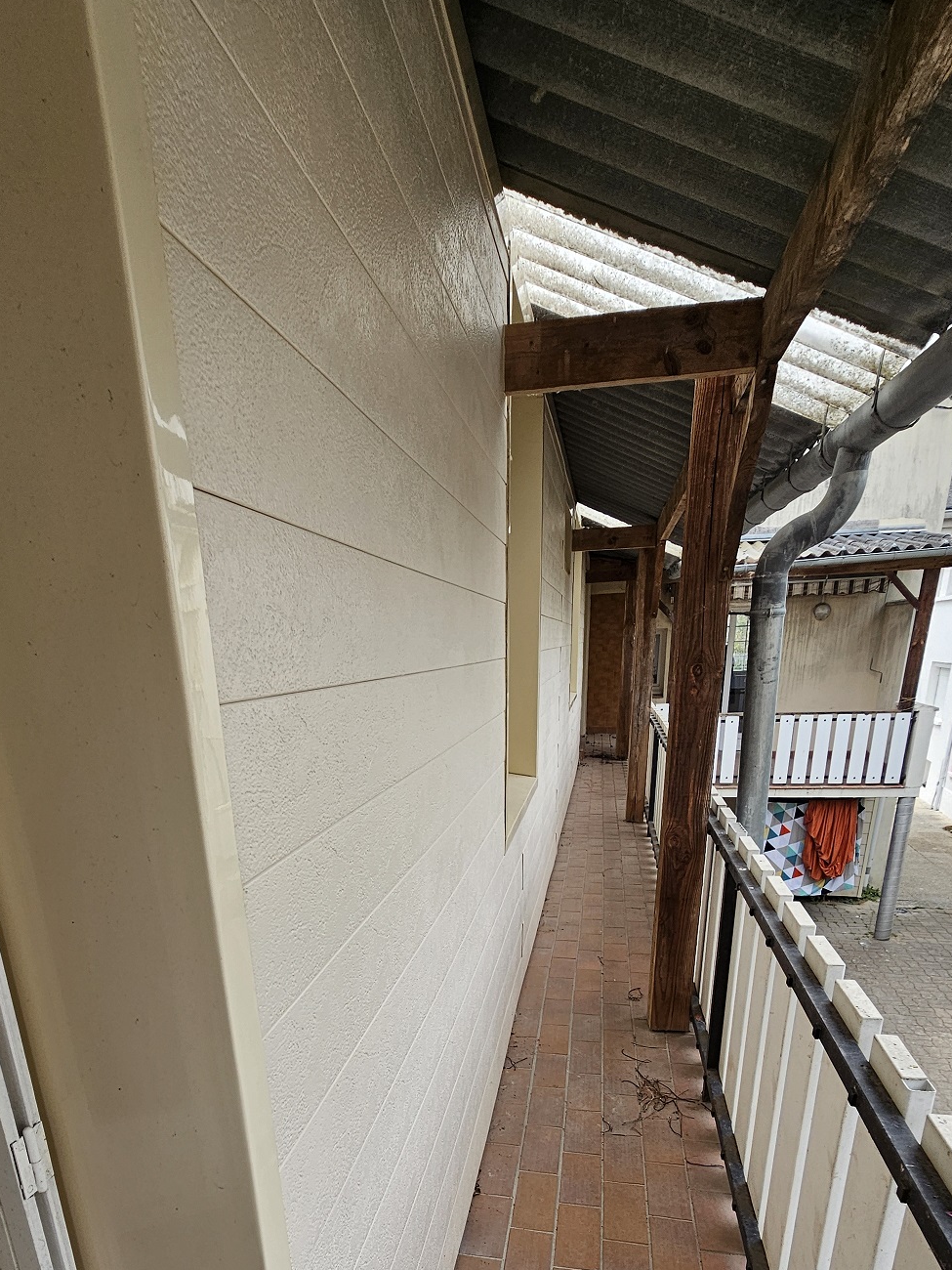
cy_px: 967
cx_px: 441
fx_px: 733
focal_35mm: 20
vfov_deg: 75.2
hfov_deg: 65.9
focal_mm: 2.2
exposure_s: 1/447
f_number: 2.2
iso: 50
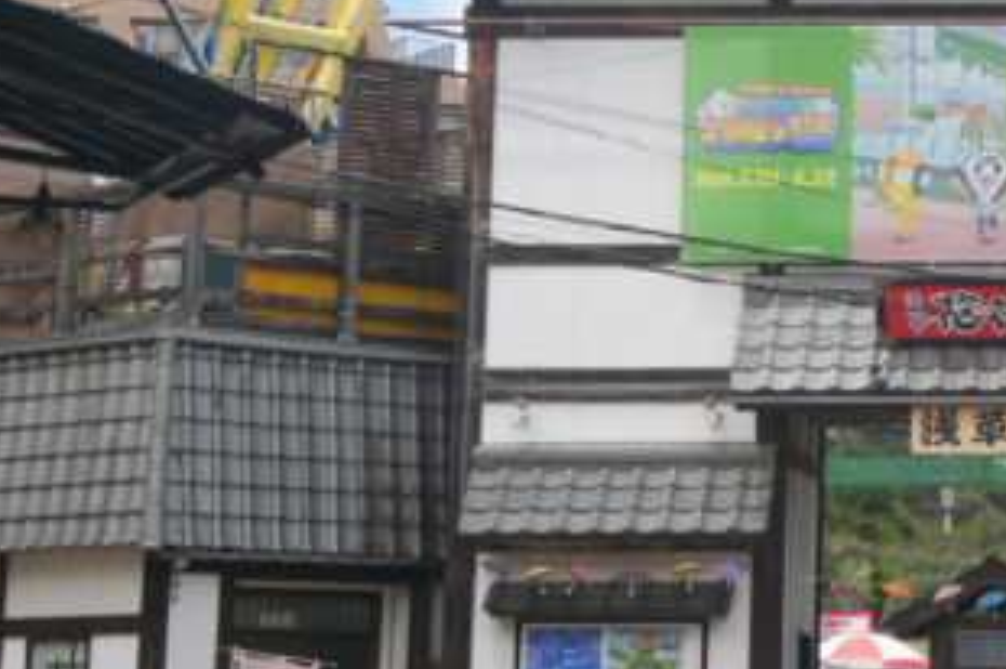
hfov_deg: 15.1
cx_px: 1350
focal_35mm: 129
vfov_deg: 10.5
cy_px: -8
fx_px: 3601
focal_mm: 26
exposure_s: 1/640
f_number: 4.5
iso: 100
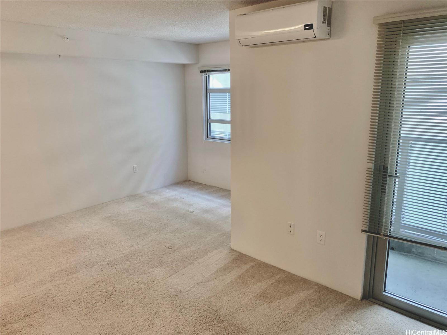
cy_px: 168
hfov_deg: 67.3
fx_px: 336
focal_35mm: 26
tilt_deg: -14.2
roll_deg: +0.0
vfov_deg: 53.1
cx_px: 224
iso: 125
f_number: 1.8
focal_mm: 4.25
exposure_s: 1/60
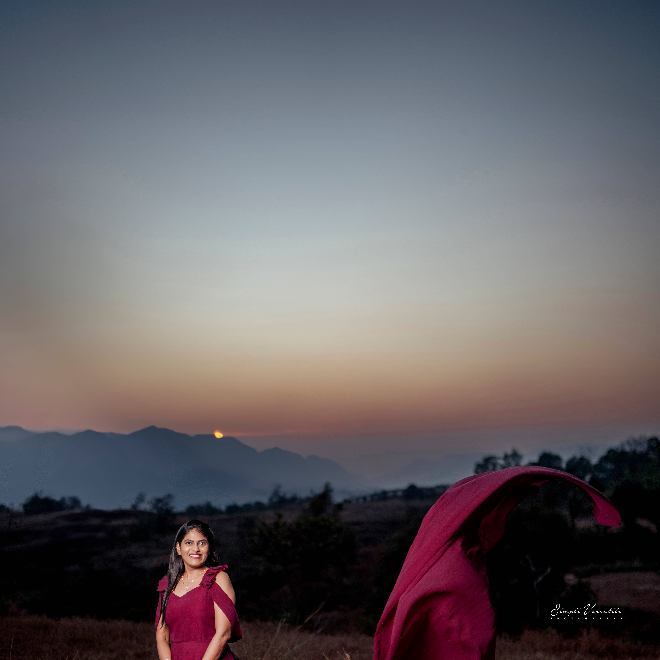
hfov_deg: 37.6
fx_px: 971
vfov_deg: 36.8
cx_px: 328
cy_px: 484
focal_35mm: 45
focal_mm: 35
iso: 100
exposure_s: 1/1250
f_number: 1.4
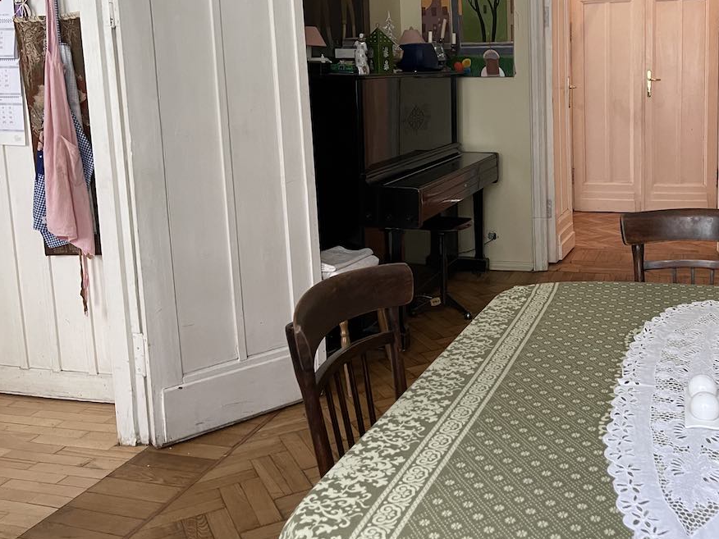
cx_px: 483
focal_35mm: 38
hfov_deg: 48.1
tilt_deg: -8.4
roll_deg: +2.0
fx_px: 789
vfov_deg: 37.3
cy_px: 181
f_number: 1.6
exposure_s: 1/50
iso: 320
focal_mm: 5.1
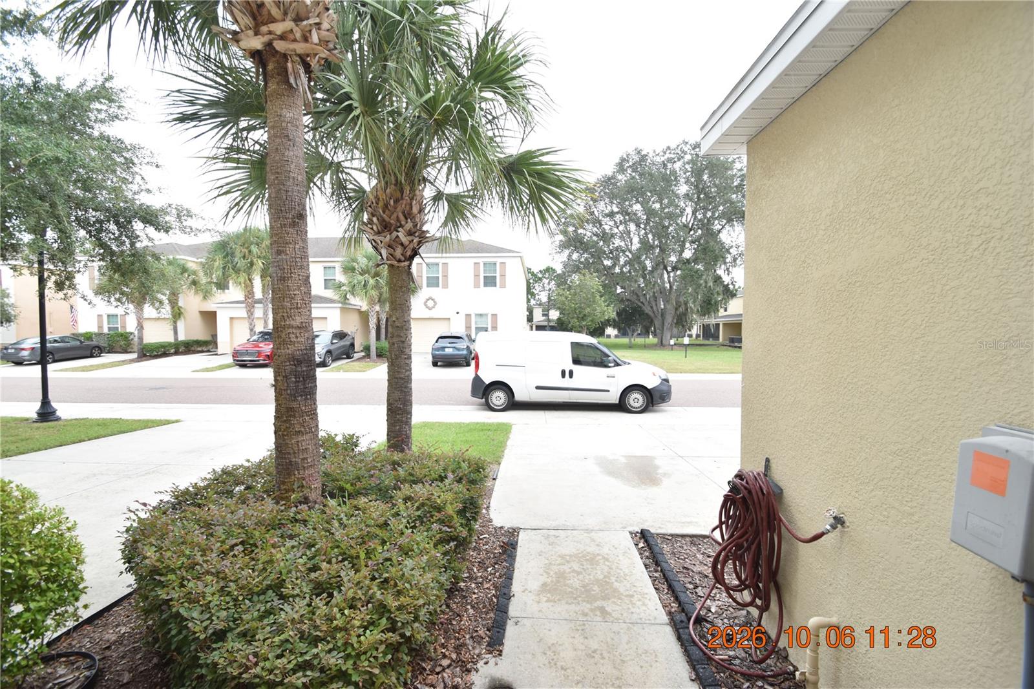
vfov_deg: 77.3
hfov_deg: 100.4
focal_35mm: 15
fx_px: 431
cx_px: 517
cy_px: 344
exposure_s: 1/180
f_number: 6.7
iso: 400
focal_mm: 10
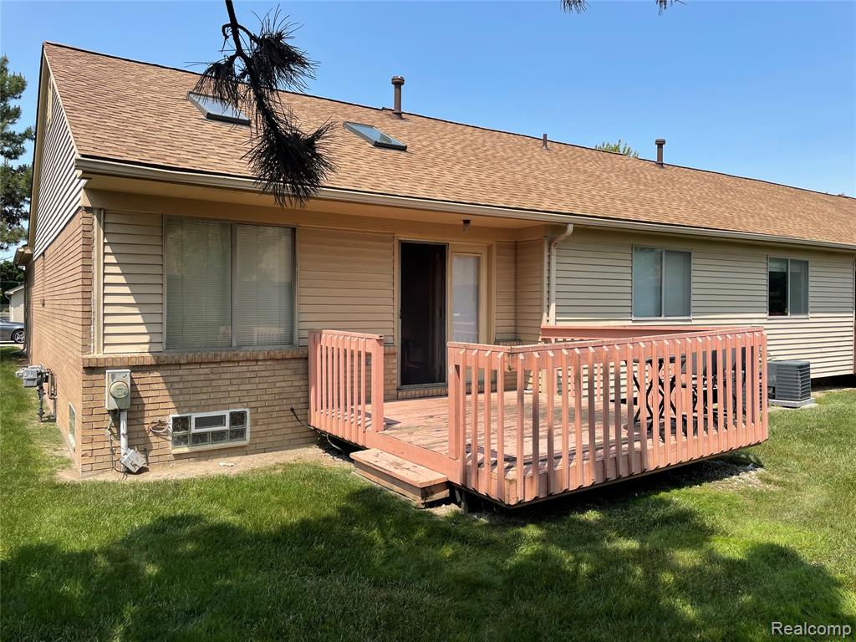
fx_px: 643
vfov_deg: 53.1
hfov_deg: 67.3
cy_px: 321
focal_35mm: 26
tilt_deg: -0.3
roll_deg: -0.2
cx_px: 428
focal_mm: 4.2
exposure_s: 1/2506
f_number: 1.6
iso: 32
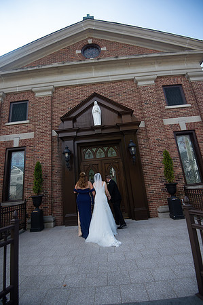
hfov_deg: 73.6
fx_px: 136
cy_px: 152
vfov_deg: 96.8
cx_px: 102
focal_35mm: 16
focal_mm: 16
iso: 400
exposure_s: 1/1250
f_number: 4
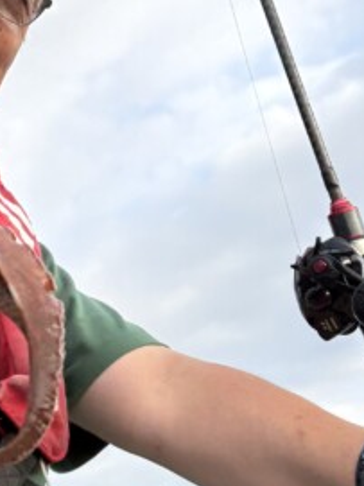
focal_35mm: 96
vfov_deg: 20.2
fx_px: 1347
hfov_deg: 13.8
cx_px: -287
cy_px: 407
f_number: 1.6
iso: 50
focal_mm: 5.96
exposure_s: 1/1175
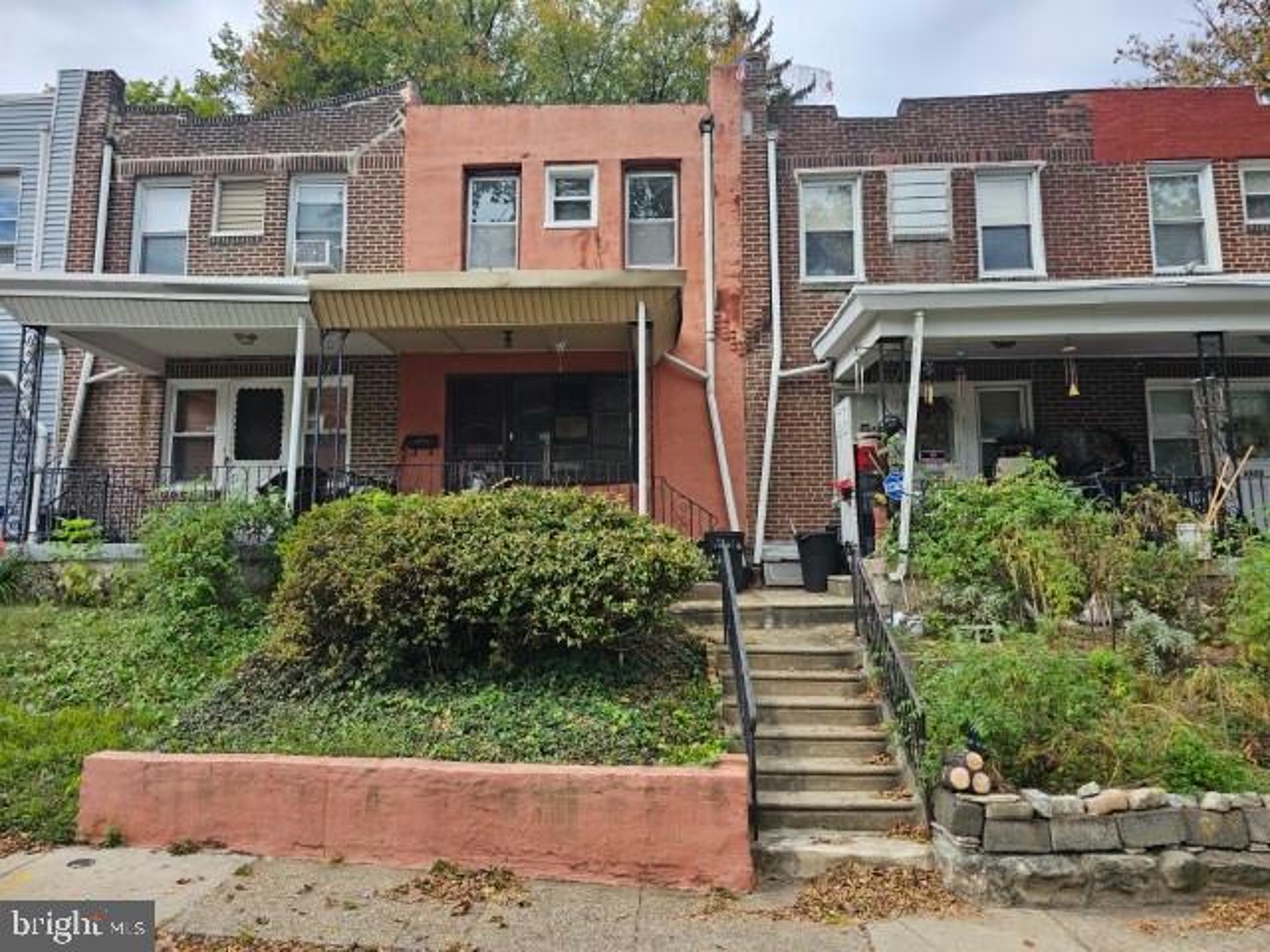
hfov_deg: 73.9
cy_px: 476
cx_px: 635
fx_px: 844
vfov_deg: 58.9
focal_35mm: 23
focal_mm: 6.3
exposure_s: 1/326
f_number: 1.7
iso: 10
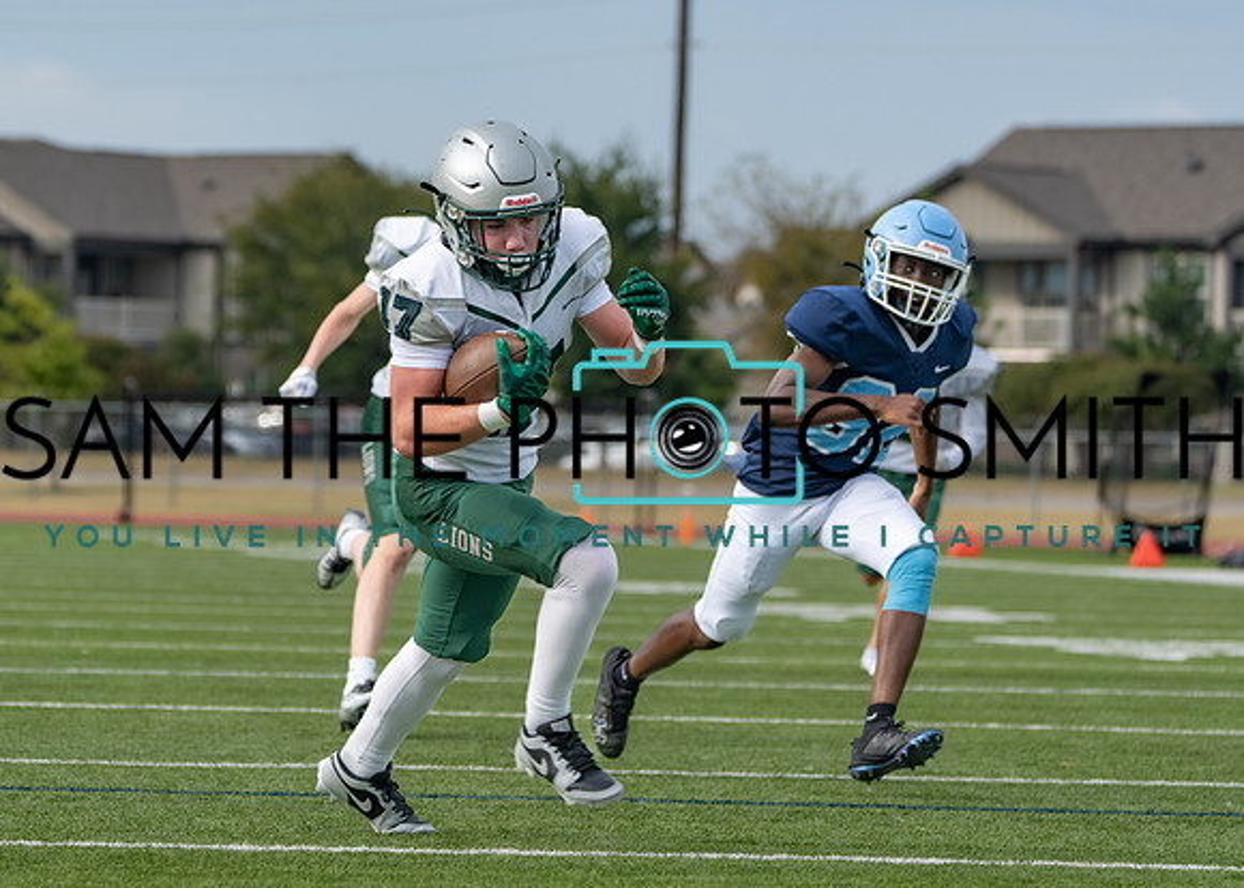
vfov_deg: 6.2
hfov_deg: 8.7
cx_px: 445
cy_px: 430
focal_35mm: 232
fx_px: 8194
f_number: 5.6
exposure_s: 1/1250
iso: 320
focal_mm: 175
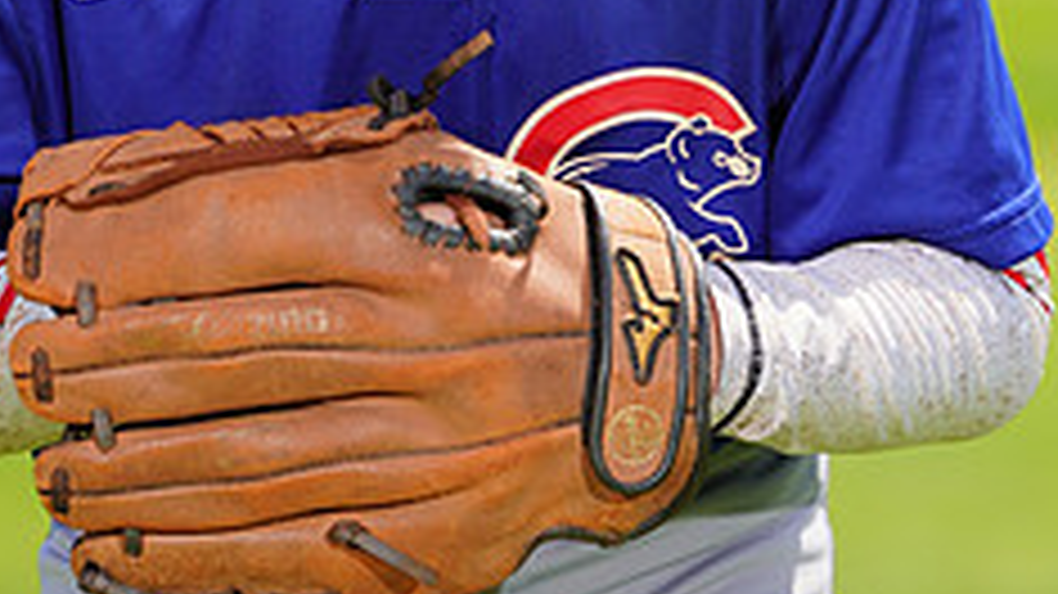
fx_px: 19912
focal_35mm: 710
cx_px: 421
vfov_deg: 1.7
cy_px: -234
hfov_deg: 3.0
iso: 100
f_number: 8
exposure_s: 1/250
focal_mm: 274
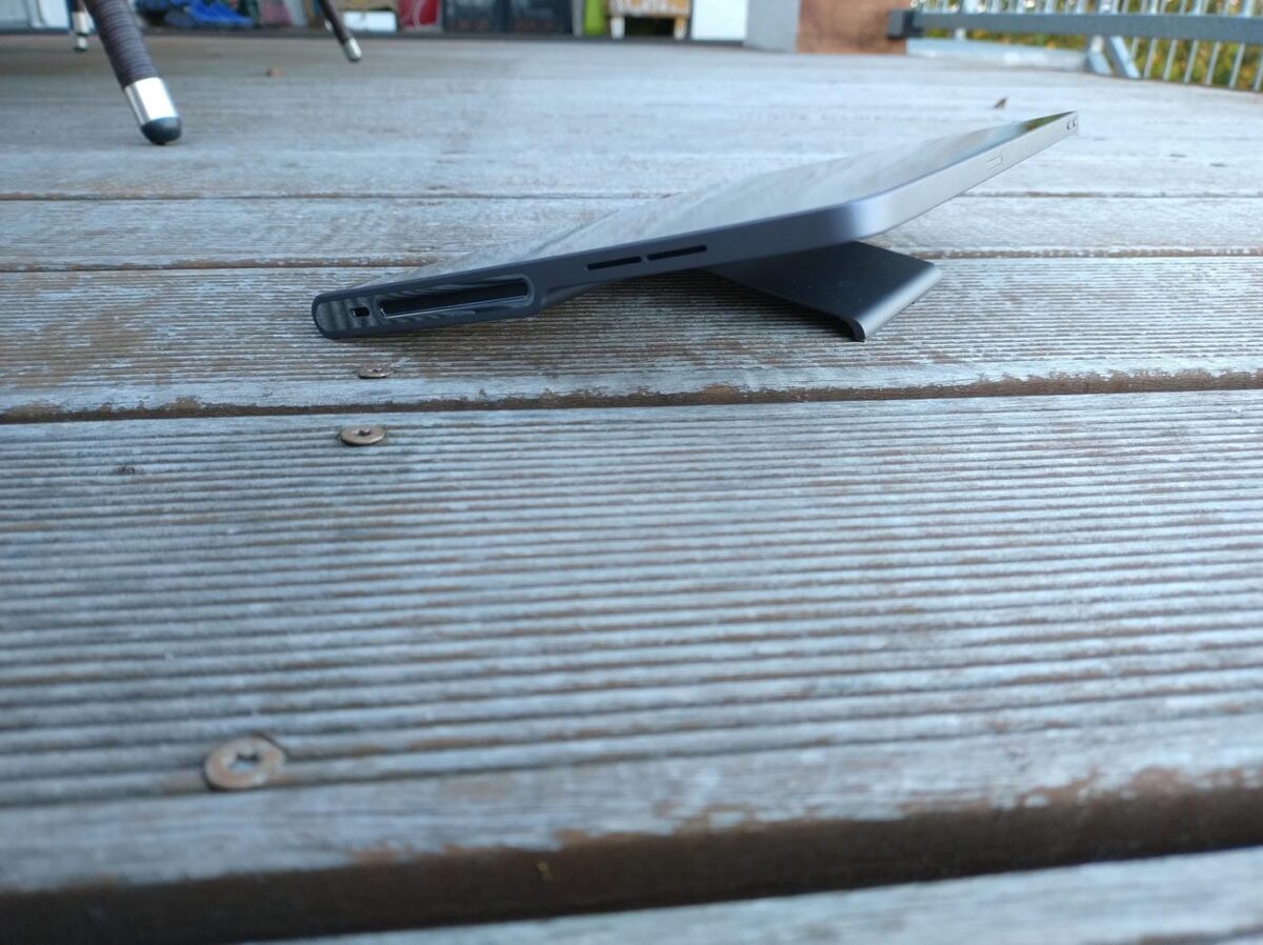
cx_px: 632
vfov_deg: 54.8
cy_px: 472
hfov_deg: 69.4
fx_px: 911
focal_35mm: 25
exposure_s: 1/50
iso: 666
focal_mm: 4.71
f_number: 1.7
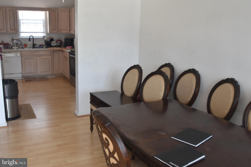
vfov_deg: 36.9
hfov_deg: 53.1
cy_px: 84
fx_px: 251
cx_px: 126
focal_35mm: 36
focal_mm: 24
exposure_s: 1/60
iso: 500
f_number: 4.5
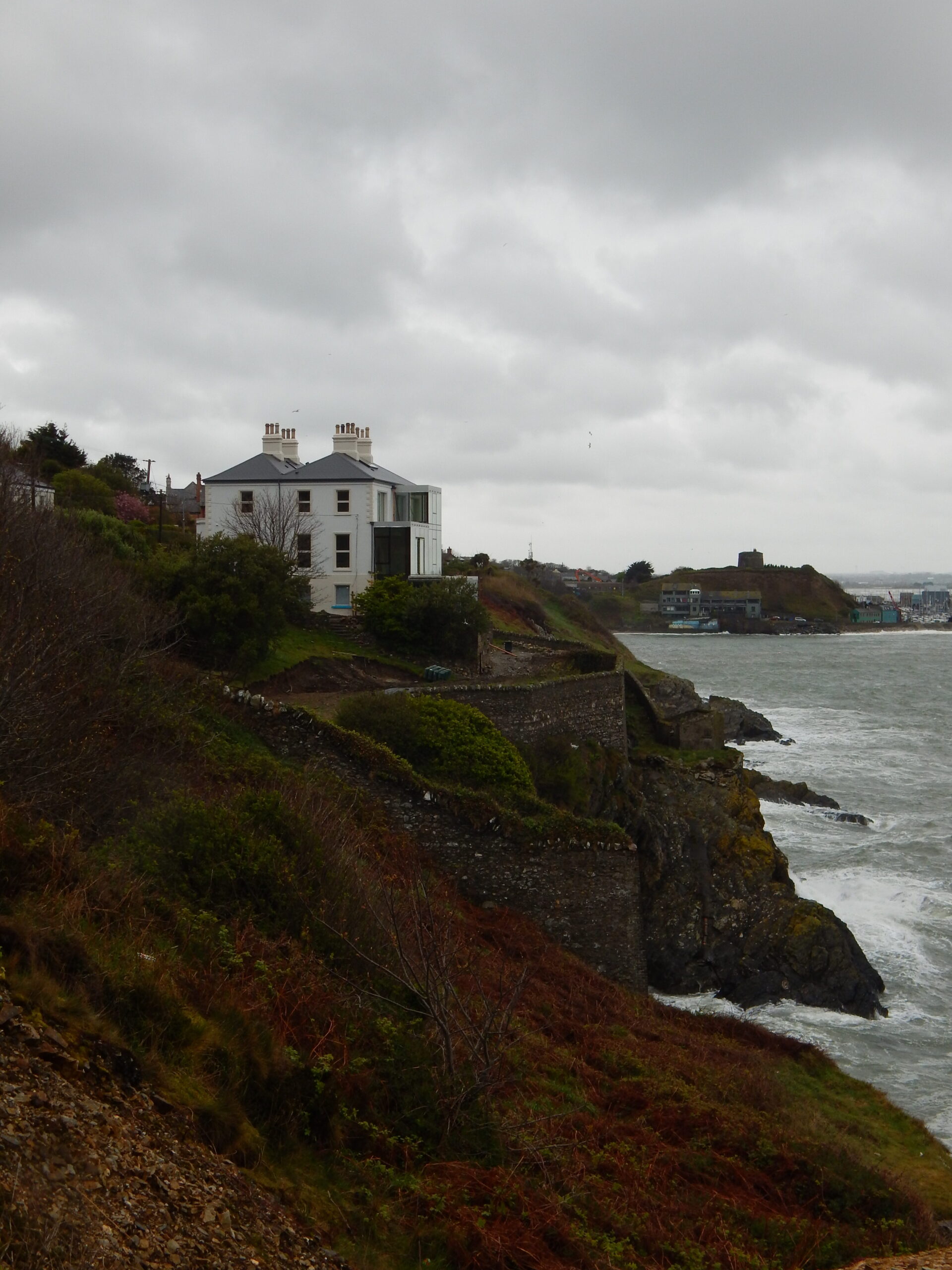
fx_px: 1760
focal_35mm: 48
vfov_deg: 39.7
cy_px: 635
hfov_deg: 30.3
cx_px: 476
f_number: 3.7
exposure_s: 1/640
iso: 125
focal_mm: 8.6
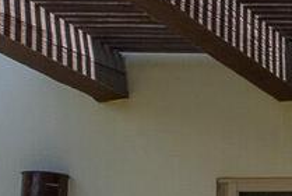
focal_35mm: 180
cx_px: 784
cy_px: 337
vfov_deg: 7.5
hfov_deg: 9.6
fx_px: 1462
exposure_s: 1/400
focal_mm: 16
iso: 100
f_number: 9
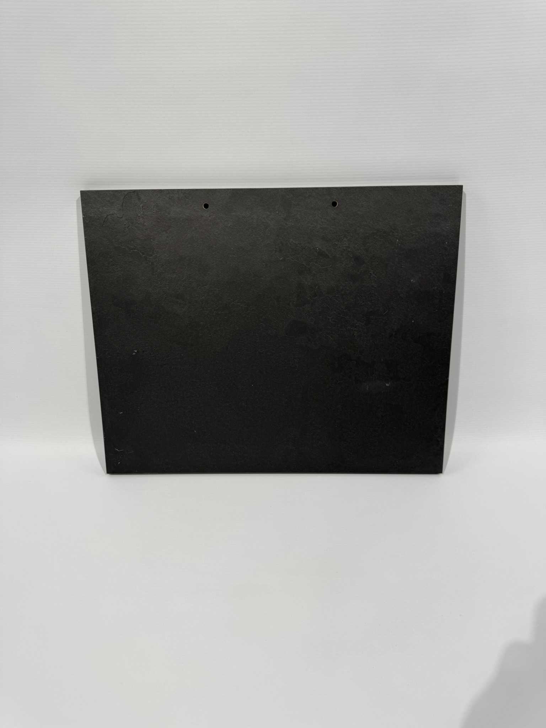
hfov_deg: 56.8
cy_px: 364
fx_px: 505
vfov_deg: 71.6
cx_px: 273
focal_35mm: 24
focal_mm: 6.76
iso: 64
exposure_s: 1/258
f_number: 1.78
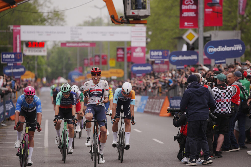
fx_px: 1394
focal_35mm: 200
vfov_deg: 6.9
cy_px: 84
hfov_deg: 10.3
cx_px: 126
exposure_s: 1/2500
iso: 500
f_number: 3.5
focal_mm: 200
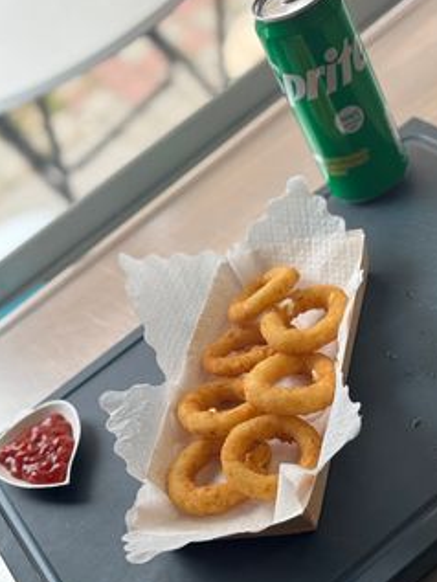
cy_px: 324
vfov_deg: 27.7
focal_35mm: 70
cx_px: 257
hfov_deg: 21.0
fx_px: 1177
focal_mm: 5.96
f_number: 1.6
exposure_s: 1/180
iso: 32
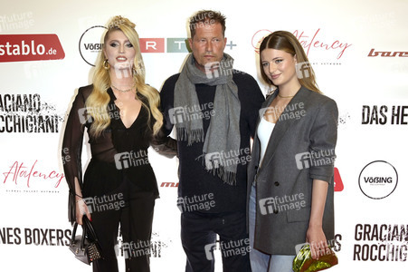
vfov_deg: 41.1
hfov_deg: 58.8
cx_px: 204
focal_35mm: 32
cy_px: 136
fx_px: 362
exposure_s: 1/100
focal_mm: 32
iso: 500
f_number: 5.6
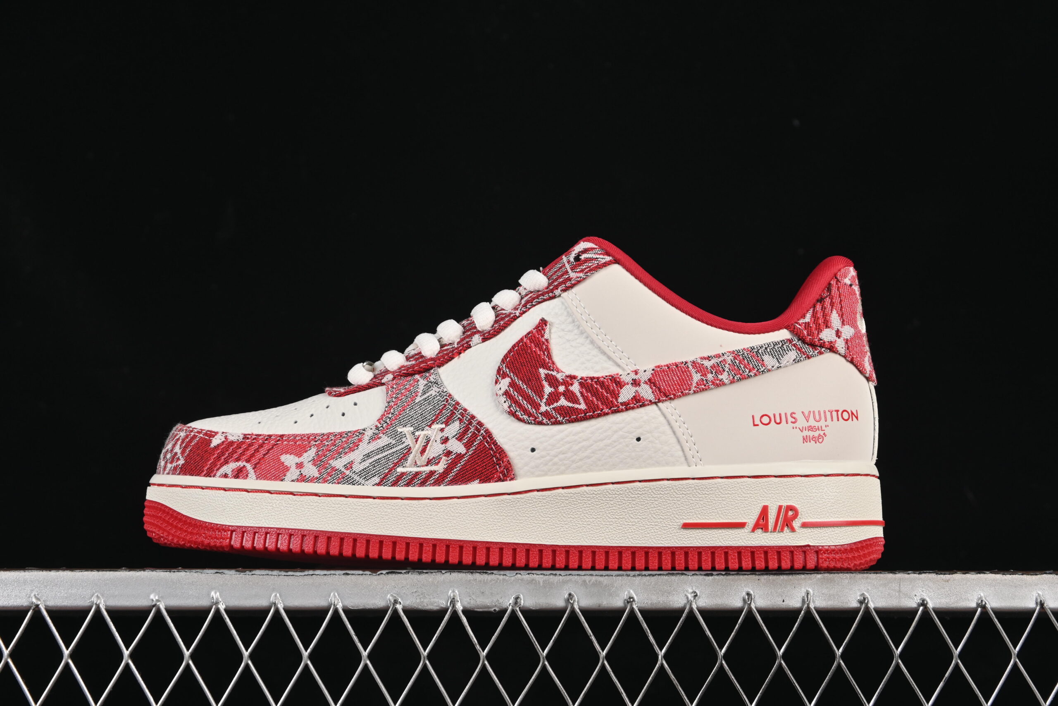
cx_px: 529
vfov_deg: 18.2
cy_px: 353
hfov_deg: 27.0
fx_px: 2204
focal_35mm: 75
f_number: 8
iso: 160
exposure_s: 1/80
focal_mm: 50
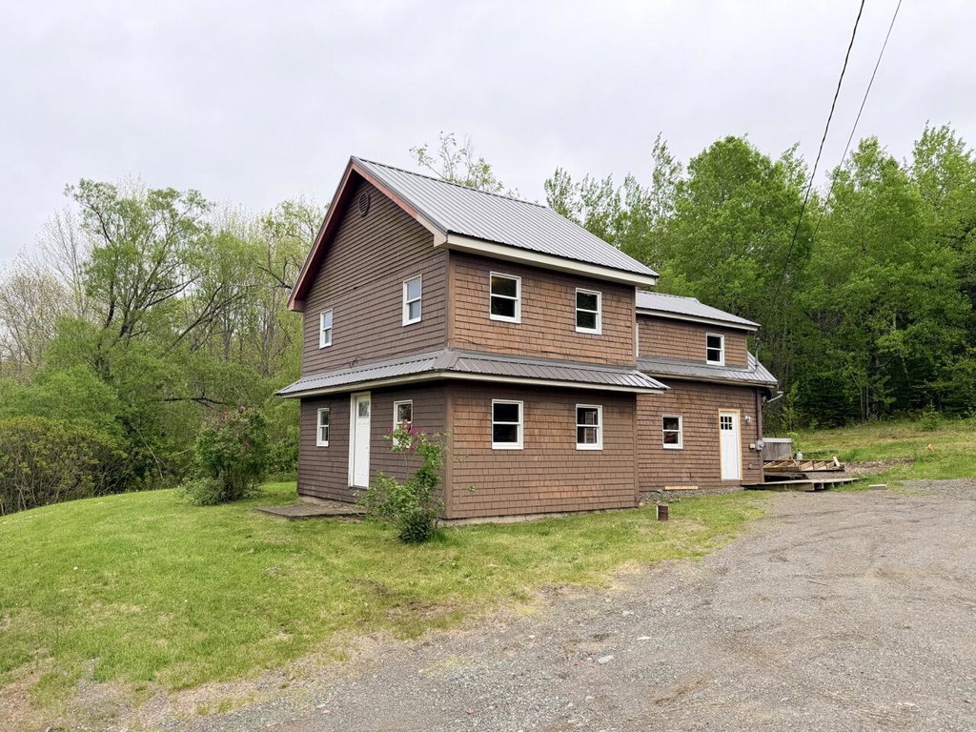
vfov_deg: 56.8
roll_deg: +0.3
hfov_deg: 71.6
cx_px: 488
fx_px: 677
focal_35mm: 24
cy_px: 366
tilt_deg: +5.9
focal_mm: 6.76
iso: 80
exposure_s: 1/379
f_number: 1.78
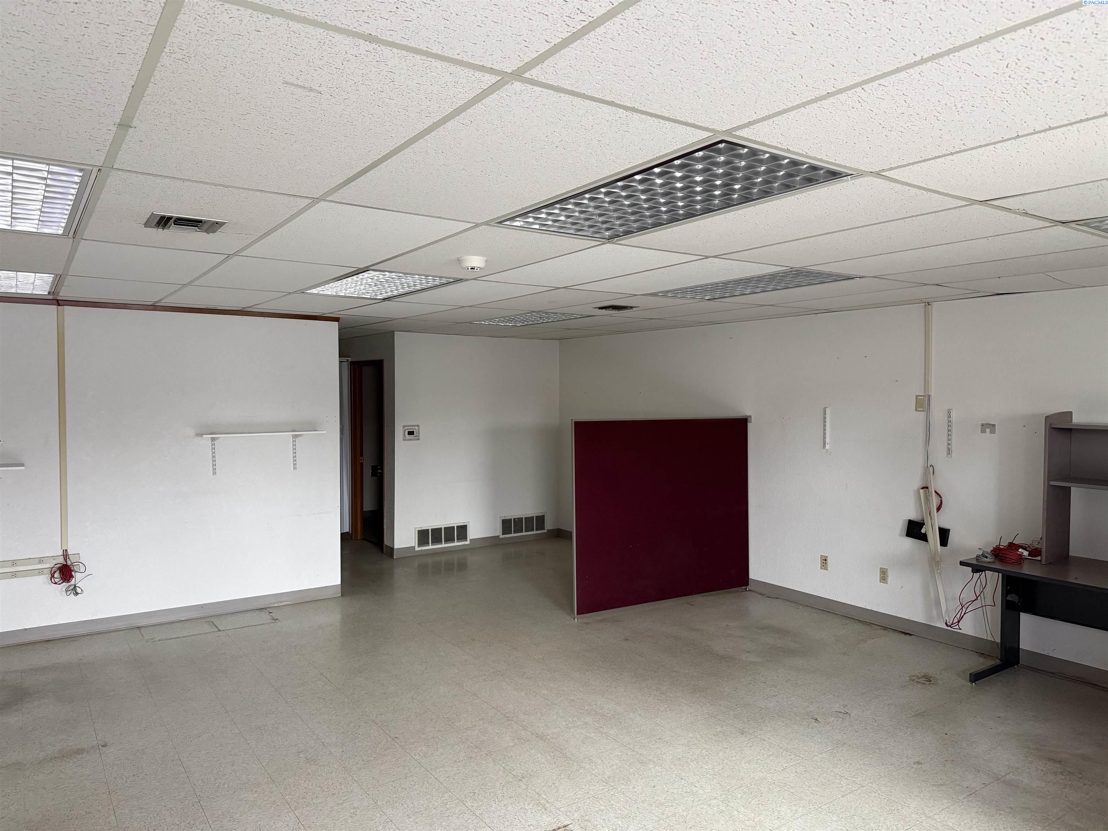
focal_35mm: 24
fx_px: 768
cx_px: 554
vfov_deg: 56.8
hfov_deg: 71.6
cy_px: 416
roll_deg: +0.4
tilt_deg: -0.6
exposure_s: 1/60
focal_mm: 6.76
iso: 320
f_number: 1.78
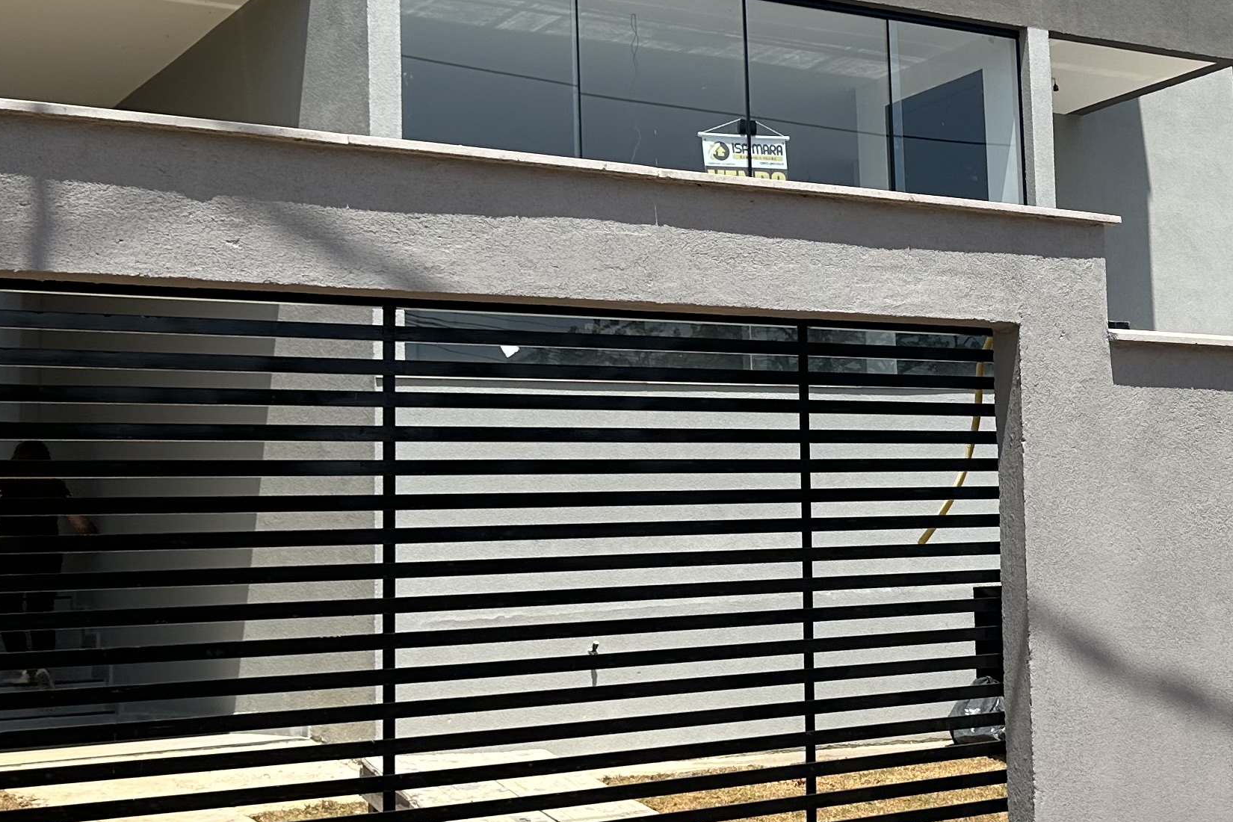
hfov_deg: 31.0
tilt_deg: +8.2
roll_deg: +3.4
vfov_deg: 22.2
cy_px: 323
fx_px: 2089
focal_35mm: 61
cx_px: 1167
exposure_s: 1/4545
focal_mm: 6.86
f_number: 1.78
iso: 80
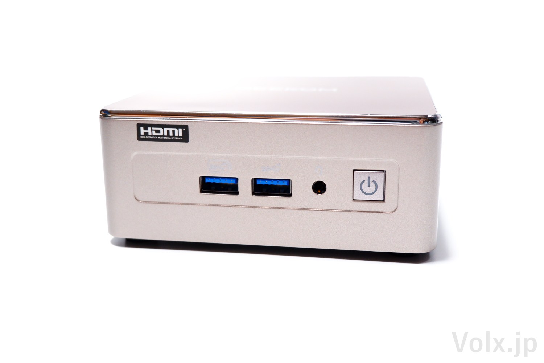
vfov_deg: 31.9
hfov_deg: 46.4
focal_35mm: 42
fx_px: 635
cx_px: 272
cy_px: 182
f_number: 4.5
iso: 500
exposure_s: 1/42
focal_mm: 28
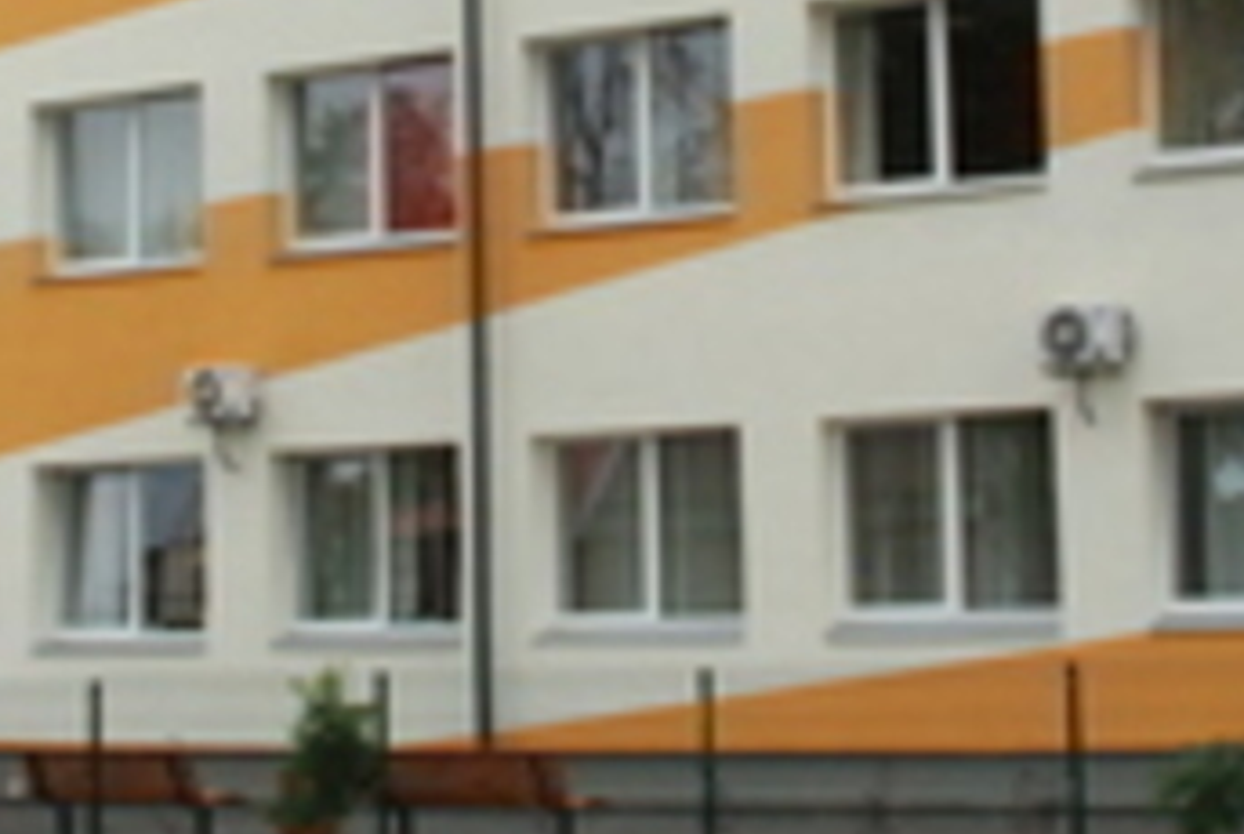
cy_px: 87
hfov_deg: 18.2
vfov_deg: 12.2
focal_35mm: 112
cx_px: 501
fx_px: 3877
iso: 800
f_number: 11
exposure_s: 1/125
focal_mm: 20
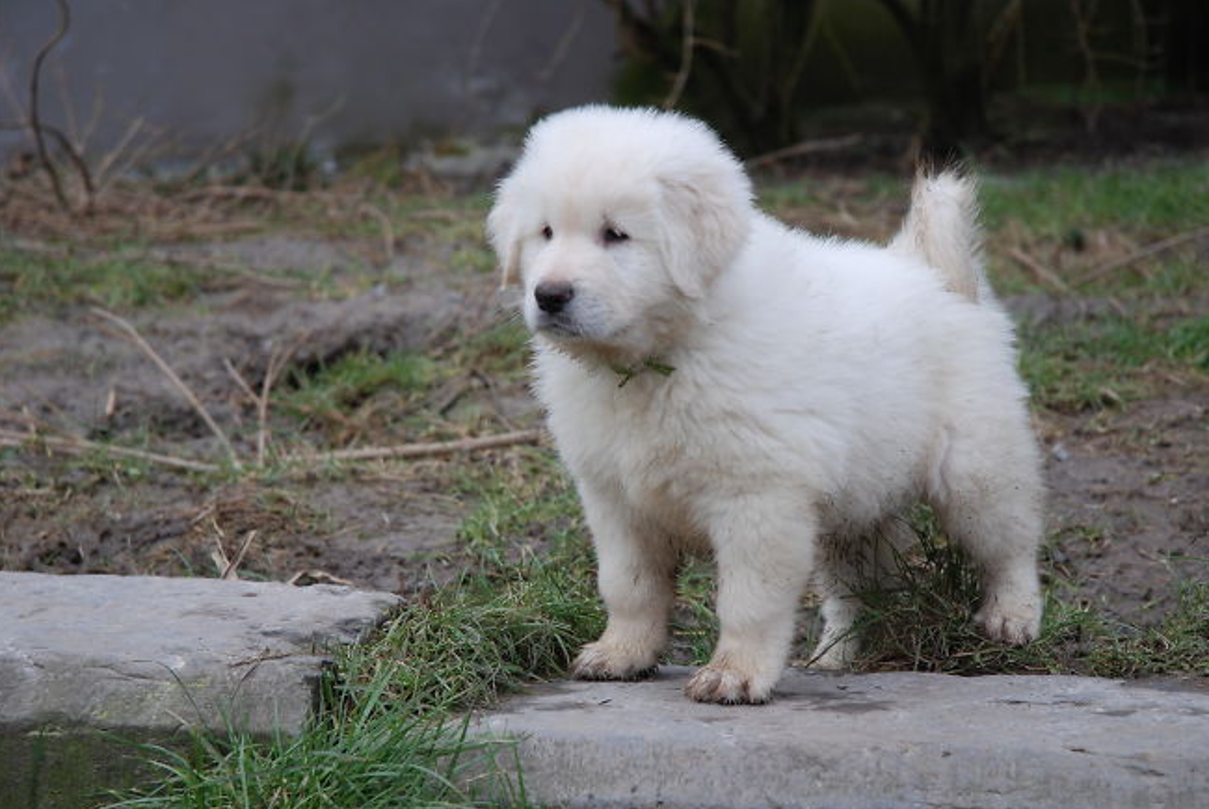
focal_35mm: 113
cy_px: 433
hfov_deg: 18.1
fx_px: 3799
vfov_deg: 12.2
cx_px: 610
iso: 200
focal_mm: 70
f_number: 4.5
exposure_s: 1/320
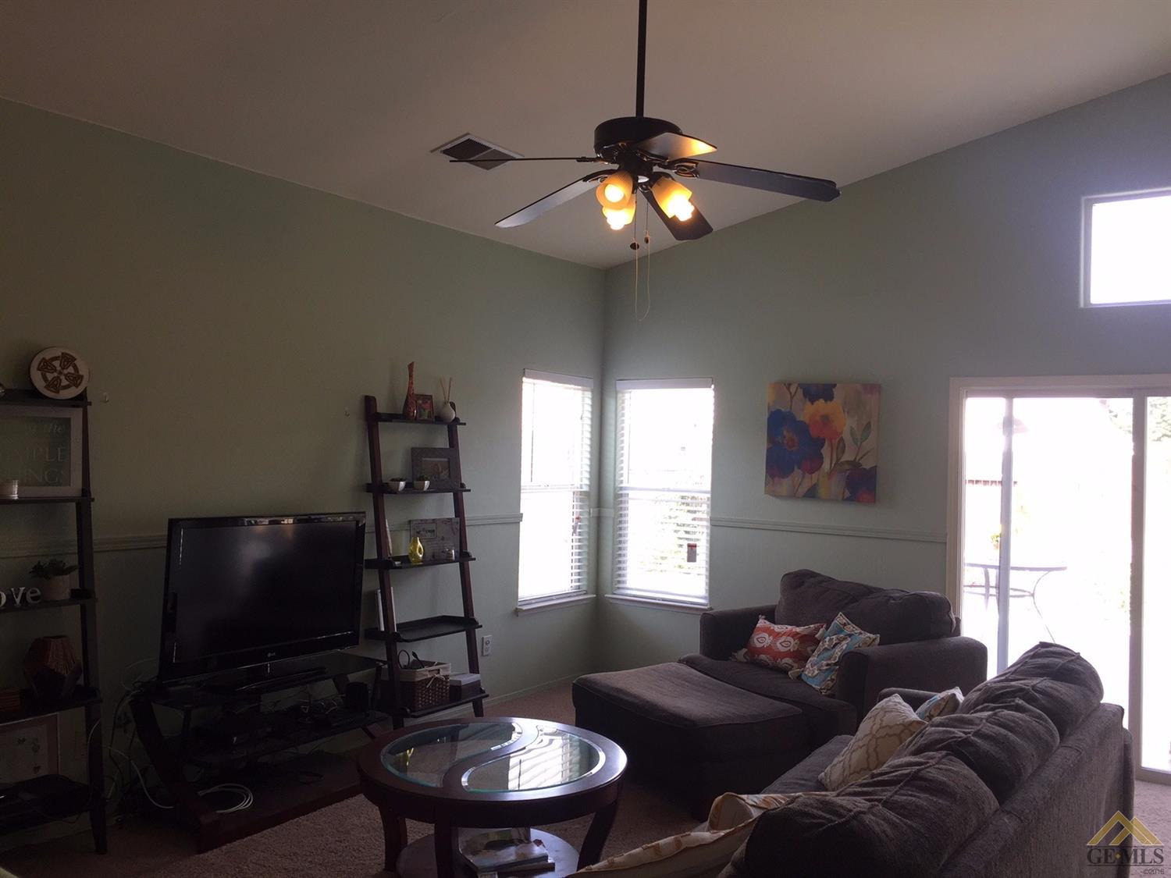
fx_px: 981
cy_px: 439
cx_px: 586
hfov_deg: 61.7
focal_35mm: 29
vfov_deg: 48.2
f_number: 2.2
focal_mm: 4.15
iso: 32
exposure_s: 1/60
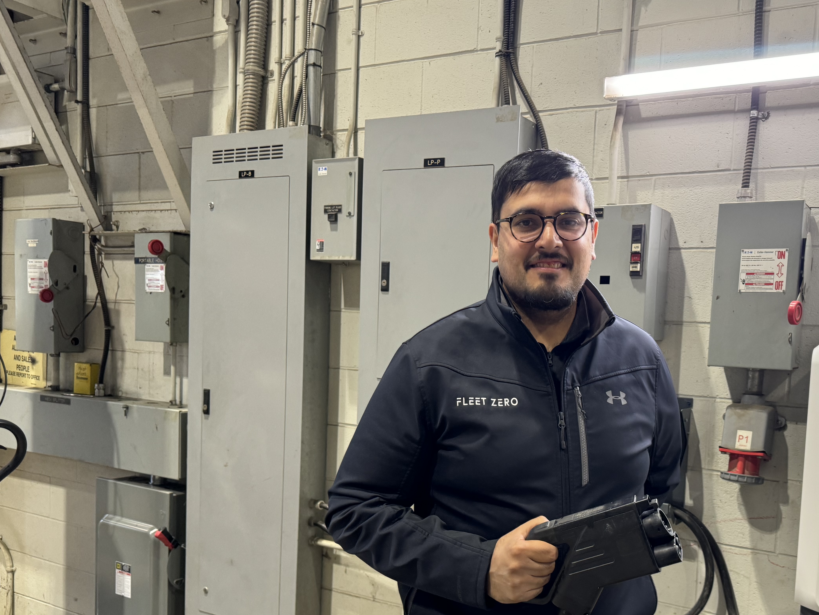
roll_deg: -2.6
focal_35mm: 33
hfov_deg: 54.5
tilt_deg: -4.0
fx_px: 781
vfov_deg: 42.4
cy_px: 406
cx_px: 530
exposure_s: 1/60
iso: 250
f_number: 1.78
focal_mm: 6.86
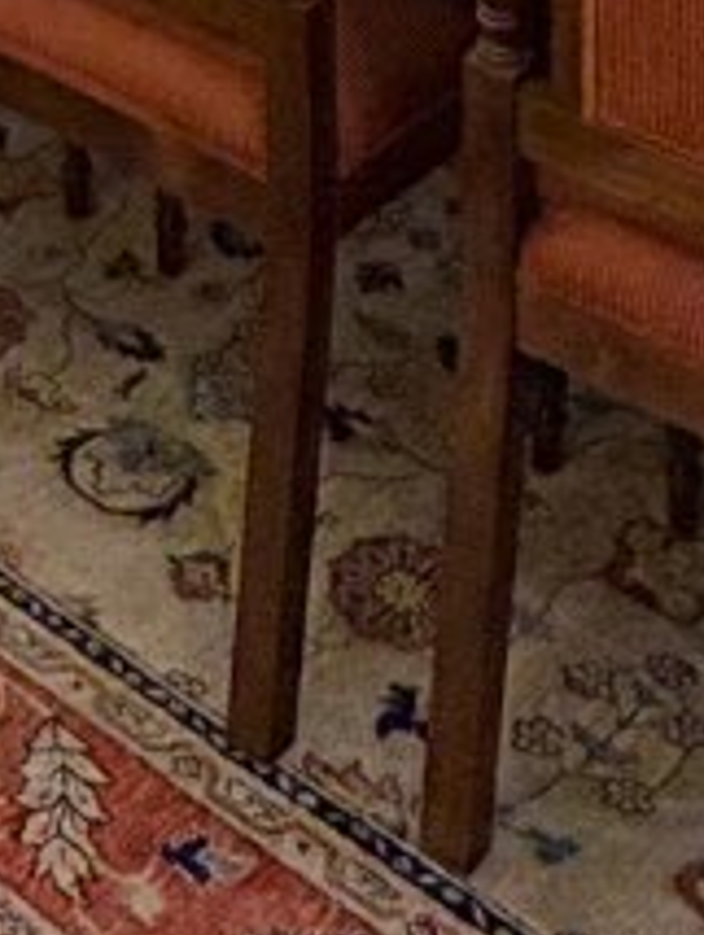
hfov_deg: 14.6
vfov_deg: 15.1
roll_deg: +1.1
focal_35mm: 98
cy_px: -1070
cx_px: -177
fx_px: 2652
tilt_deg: -4.7
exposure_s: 1/100
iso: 200
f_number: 2.2
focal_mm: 2.22
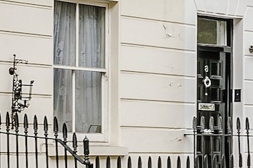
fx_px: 1031
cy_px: -129
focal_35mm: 147
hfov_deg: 13.8
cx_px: 264
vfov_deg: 8.9
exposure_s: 1/50
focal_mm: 20
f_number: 8
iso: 100
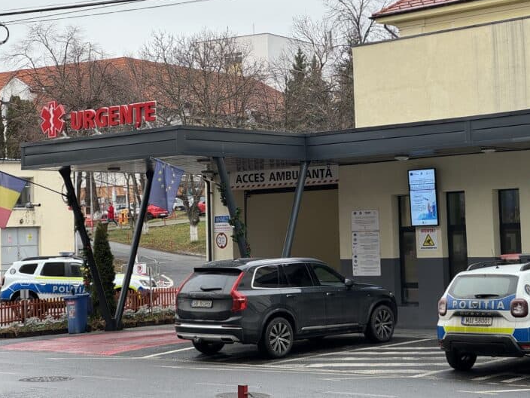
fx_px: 1286
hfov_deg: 23.3
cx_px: 262
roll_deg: +1.8
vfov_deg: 17.6
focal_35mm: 84
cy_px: 182
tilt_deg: +2.9
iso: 25
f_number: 2.8
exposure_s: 1/203
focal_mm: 9
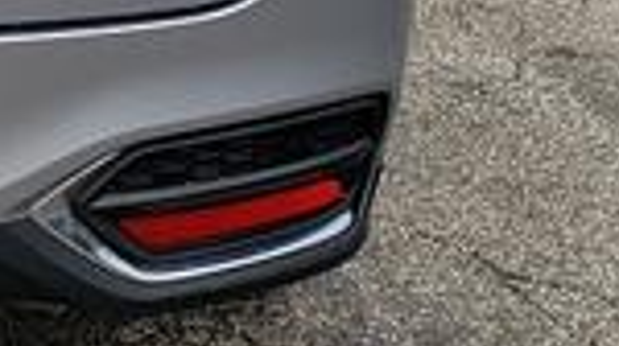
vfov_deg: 9.4
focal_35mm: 121
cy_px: -338
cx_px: -475
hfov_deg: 15.4
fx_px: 1984
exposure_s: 1/1155
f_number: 2.4
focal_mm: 4.3
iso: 50
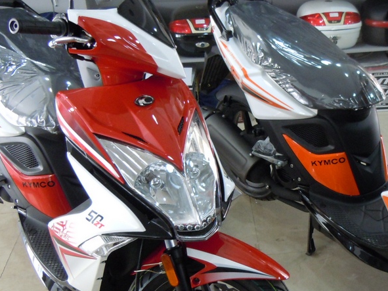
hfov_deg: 36.1
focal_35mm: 52
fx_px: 583
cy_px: 156
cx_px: 287
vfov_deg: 28.0
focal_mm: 5.4
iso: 400
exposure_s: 1/25
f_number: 3.5
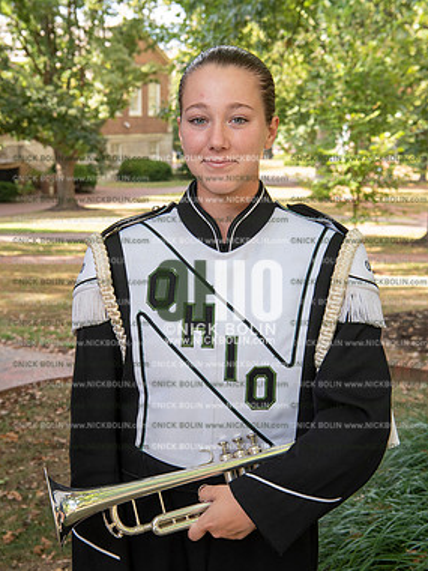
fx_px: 940
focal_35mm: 57
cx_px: 219
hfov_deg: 25.7
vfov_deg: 33.8
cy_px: 302
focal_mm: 50
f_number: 8
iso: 500
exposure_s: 1/100
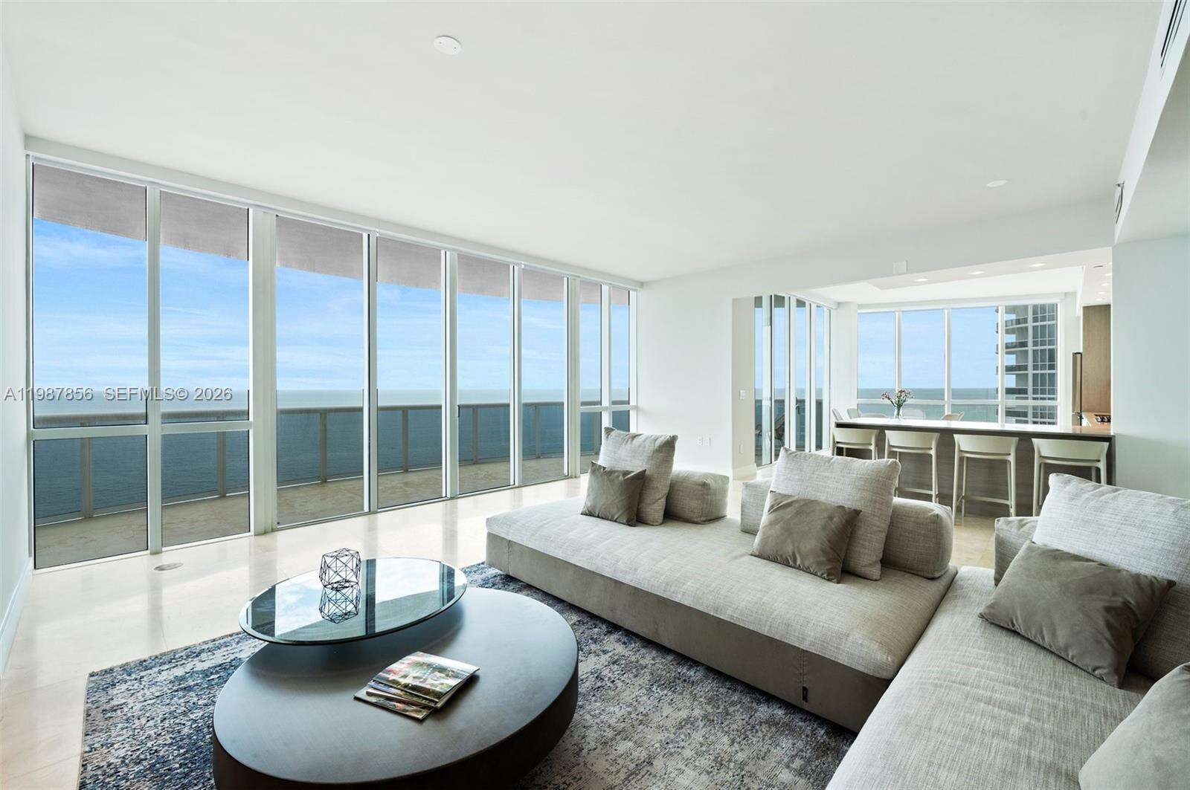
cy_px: 395
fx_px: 495
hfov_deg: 100.5
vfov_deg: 77.2
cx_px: 595
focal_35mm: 15
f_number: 8
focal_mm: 15
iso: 200
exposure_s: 1/30
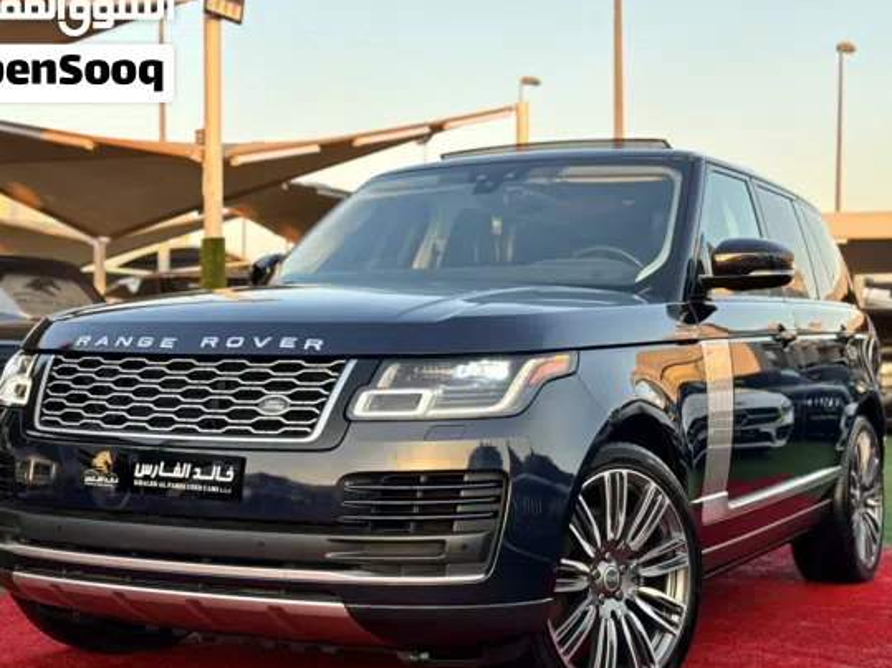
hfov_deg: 33.8
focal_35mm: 57
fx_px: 1468
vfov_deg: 25.6
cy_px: 341
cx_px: 424
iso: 64
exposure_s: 1/251
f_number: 1.78
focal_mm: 6.76
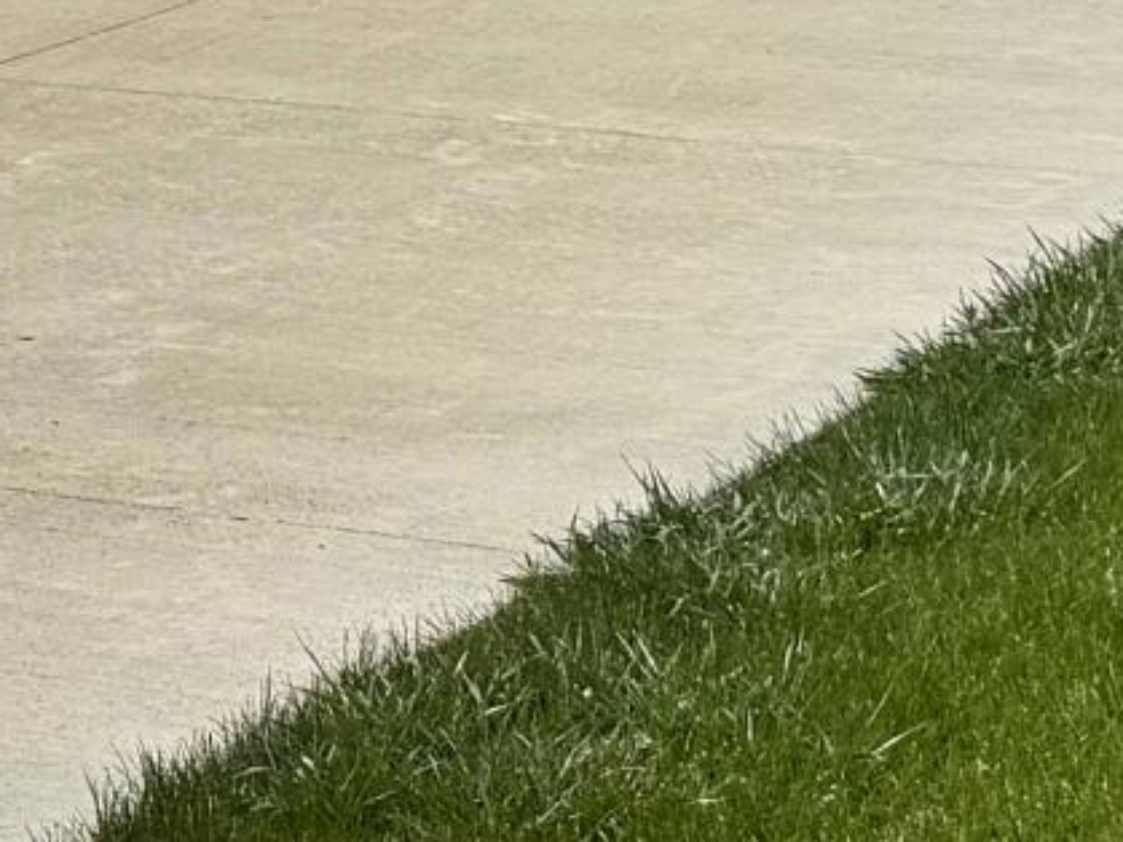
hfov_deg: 11.0
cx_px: -681
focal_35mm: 172
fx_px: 5578
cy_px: -491
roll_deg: -0.9
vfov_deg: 8.4
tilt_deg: -2.2
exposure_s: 1/8130
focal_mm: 6.76
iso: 80
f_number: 1.78
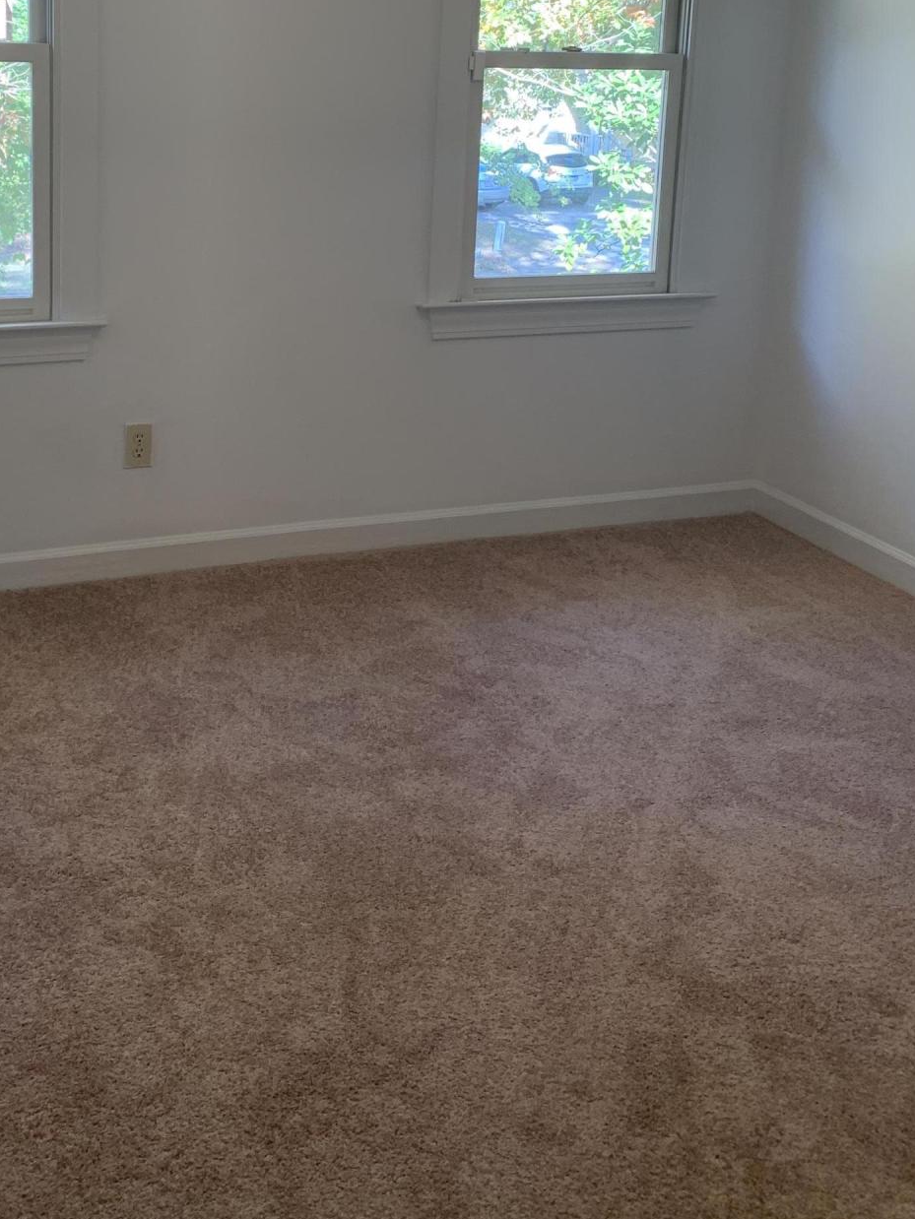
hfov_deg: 34.1
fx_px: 1480
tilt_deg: -8.3
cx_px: 326
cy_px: 257
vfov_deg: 42.9
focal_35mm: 42
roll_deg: -3.4
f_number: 1.8
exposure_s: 1/120
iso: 100
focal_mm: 4.25
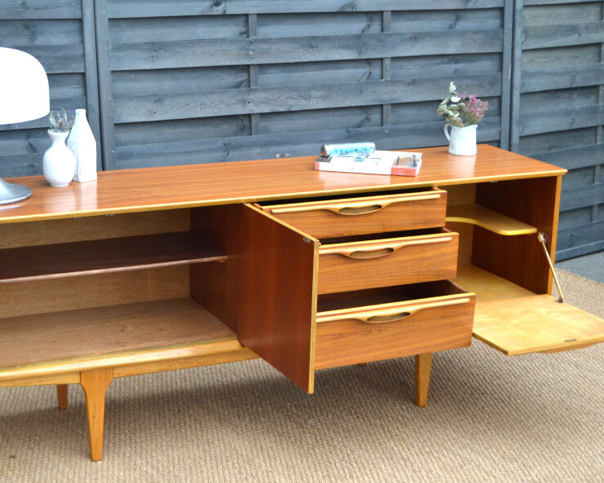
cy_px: 240
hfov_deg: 29.1
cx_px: 244
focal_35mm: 65
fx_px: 1162
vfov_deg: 23.5
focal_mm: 38
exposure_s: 1/60
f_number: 4.8
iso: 450
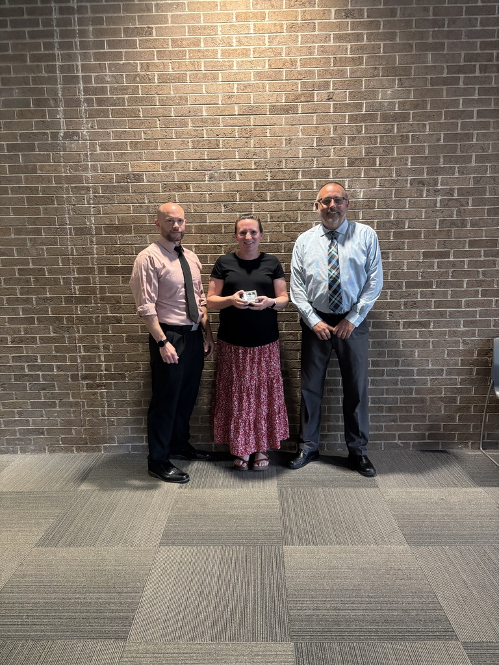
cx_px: 250
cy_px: 332
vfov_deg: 67.3
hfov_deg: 53.1
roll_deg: +0.9
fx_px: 500
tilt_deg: -9.0
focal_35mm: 26
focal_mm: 5.96
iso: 500
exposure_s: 1/40
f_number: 1.6
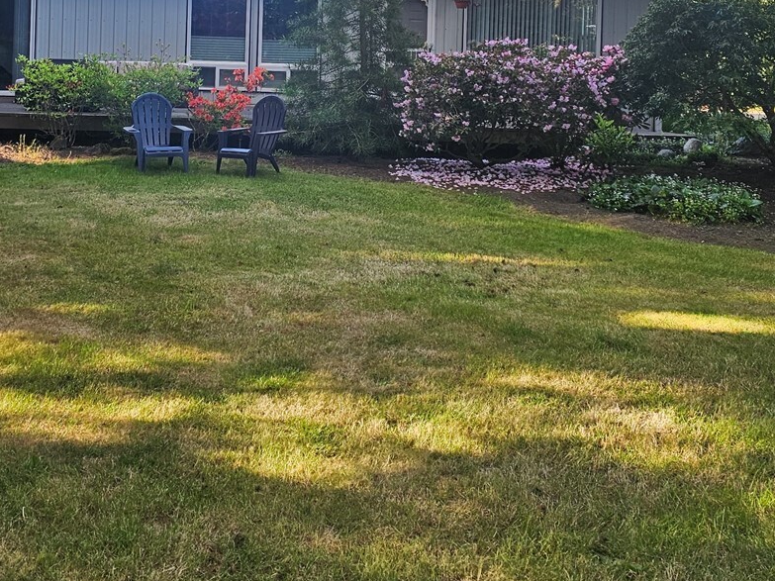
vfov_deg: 29.4
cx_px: 268
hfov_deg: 40.0
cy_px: 38
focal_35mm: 47
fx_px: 1052
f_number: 1.7
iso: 20
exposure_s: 1/180
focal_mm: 6.3
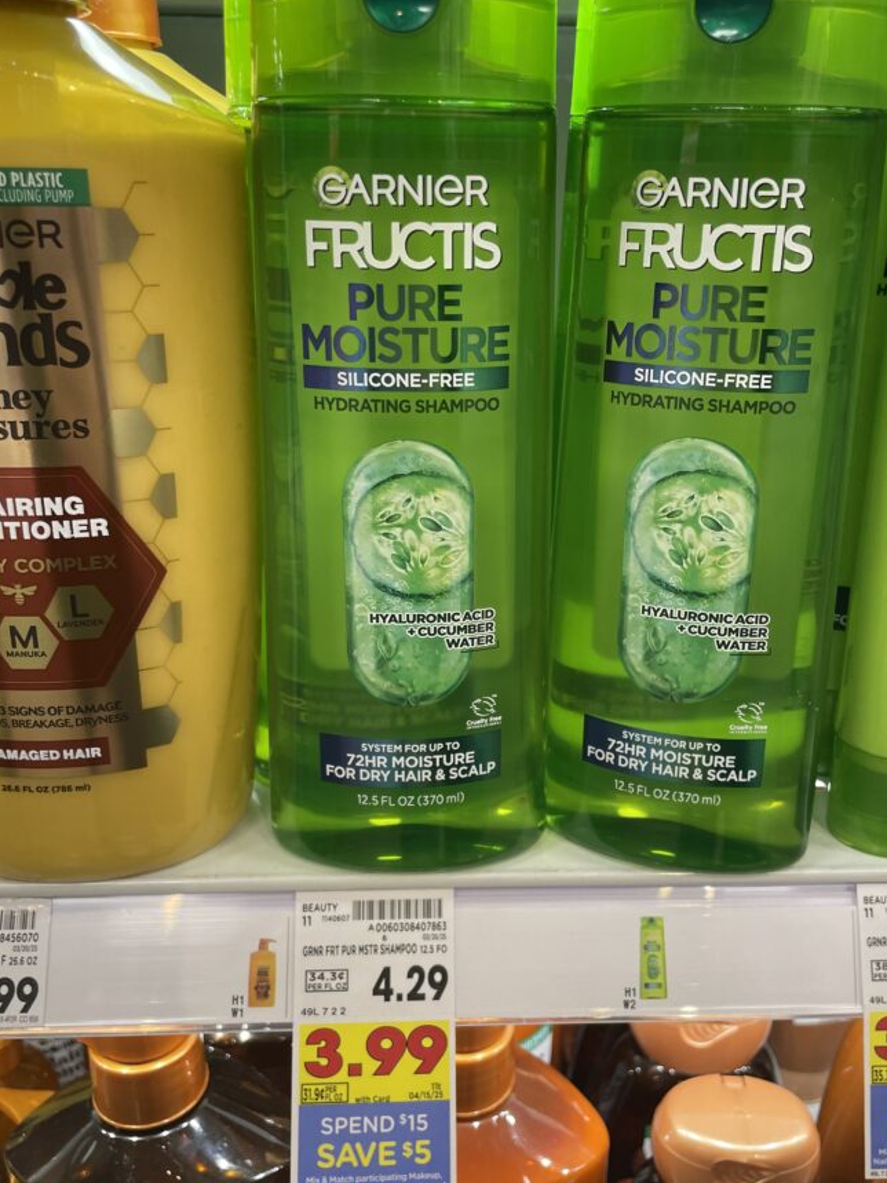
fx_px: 1059
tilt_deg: -21.2
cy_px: 566
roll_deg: +0.3
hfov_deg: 45.4
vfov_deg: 58.3
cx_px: 479
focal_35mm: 31
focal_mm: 4.2
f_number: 1.6
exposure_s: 1/120
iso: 125
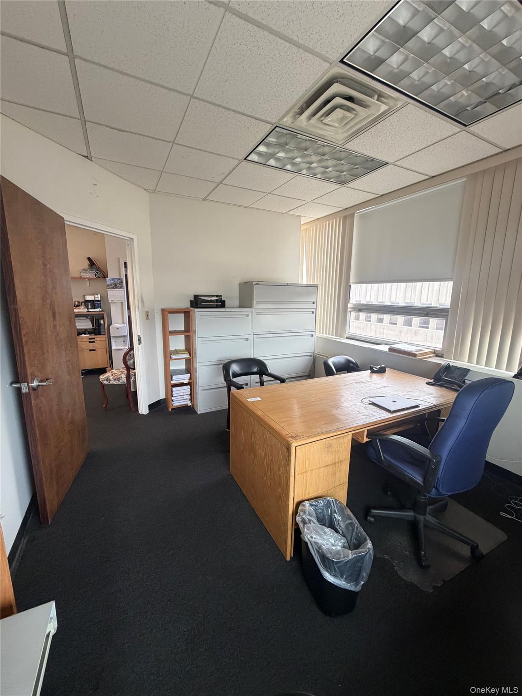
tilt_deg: -11.2
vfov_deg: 102.1
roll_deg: +0.5
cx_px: 261
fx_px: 281
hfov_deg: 85.7
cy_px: 348
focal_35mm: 14
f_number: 2.2
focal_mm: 2.22
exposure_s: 1/87
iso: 320
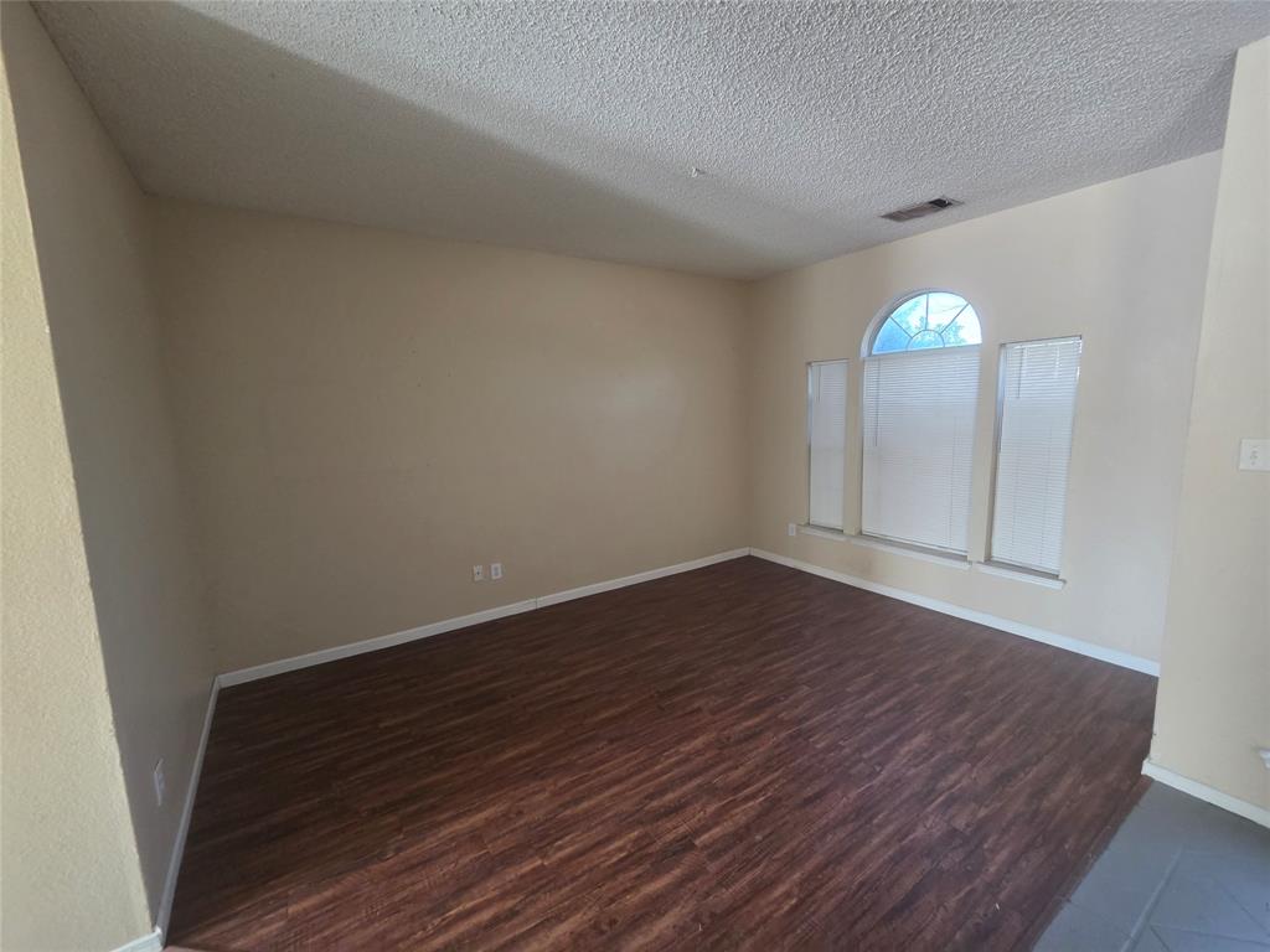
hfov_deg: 106.2
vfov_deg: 89.9
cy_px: 476
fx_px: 477
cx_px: 635
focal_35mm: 13
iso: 500
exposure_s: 1/60
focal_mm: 2.2
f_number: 2.2
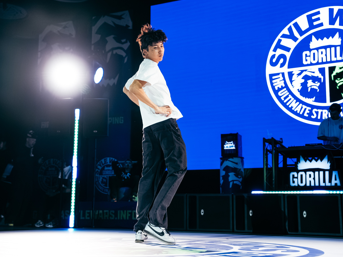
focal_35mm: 53
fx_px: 525
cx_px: 156
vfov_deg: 27.5
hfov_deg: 36.1
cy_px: 128
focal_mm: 46
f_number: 2.8
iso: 3200
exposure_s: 1/800
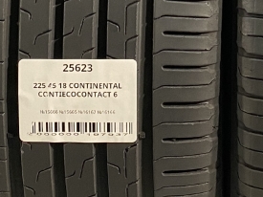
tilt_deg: +4.7
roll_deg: -0.2
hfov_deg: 16.0
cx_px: 252
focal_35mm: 121
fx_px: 919
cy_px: -128
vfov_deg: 11.5
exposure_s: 1/50
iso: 64
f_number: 1.8
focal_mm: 4.25
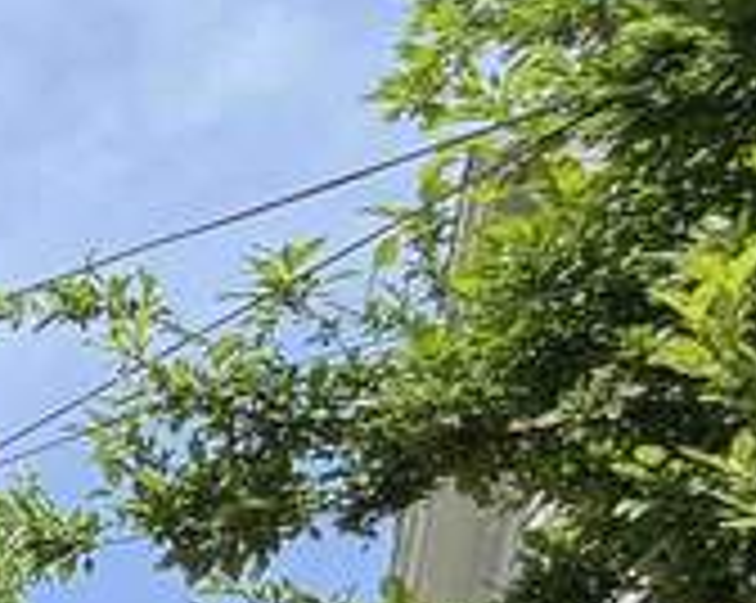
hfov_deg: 8.1
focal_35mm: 179
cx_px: -1940
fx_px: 4000
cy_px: 922
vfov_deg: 8.4
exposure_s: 1/1425
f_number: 1.78
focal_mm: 6.76
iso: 80
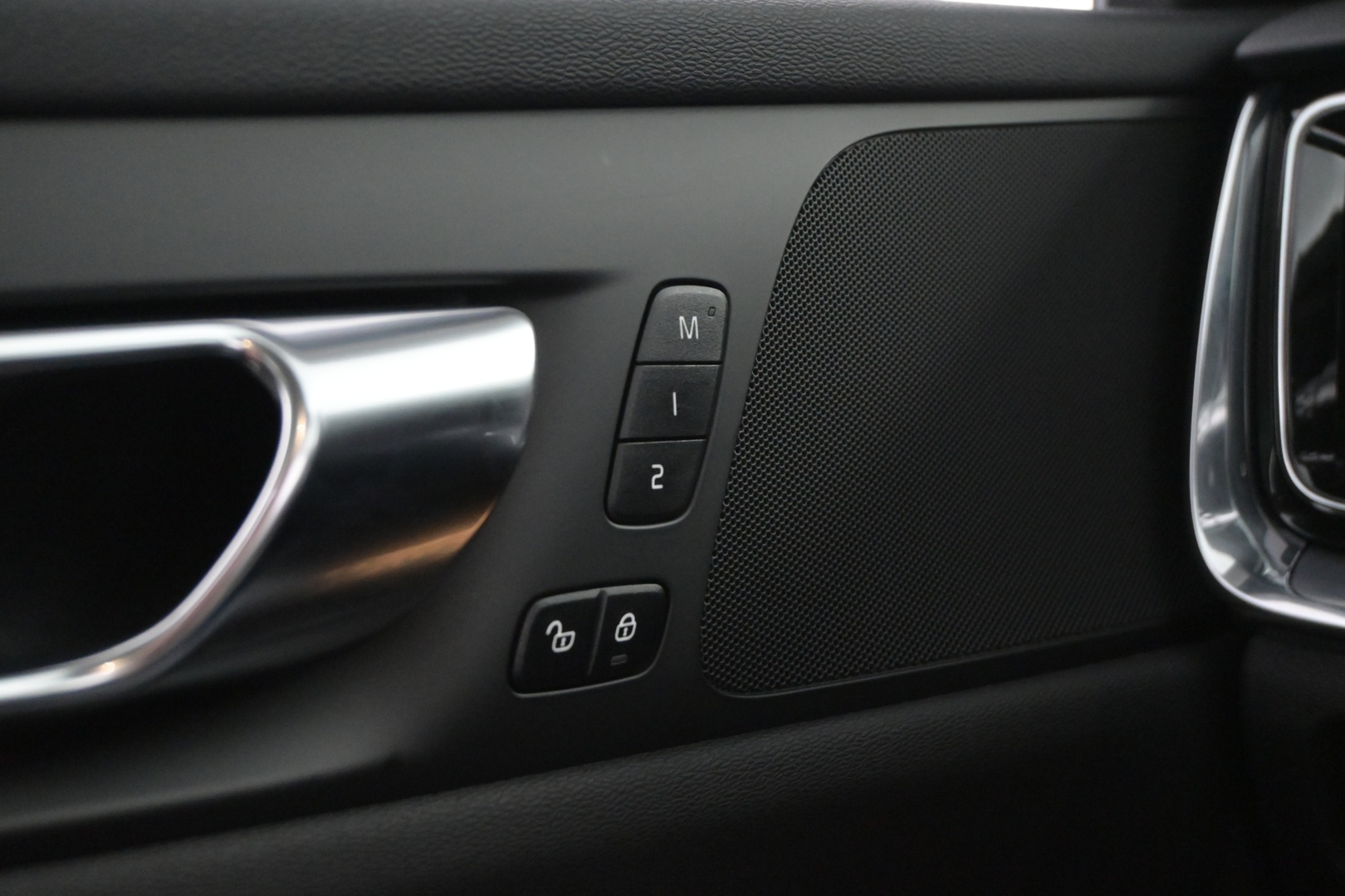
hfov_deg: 41.7
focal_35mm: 47
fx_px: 1765
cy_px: 448
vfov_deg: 28.5
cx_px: 672
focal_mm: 31.5
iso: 5600
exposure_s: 1/50
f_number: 5
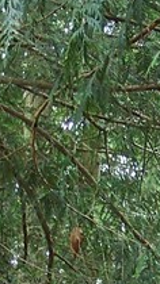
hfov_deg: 6.3
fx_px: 1442
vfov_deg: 11.2
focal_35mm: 191
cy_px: 256
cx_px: 174
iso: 100
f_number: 2.8
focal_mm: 5.85
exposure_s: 1/30
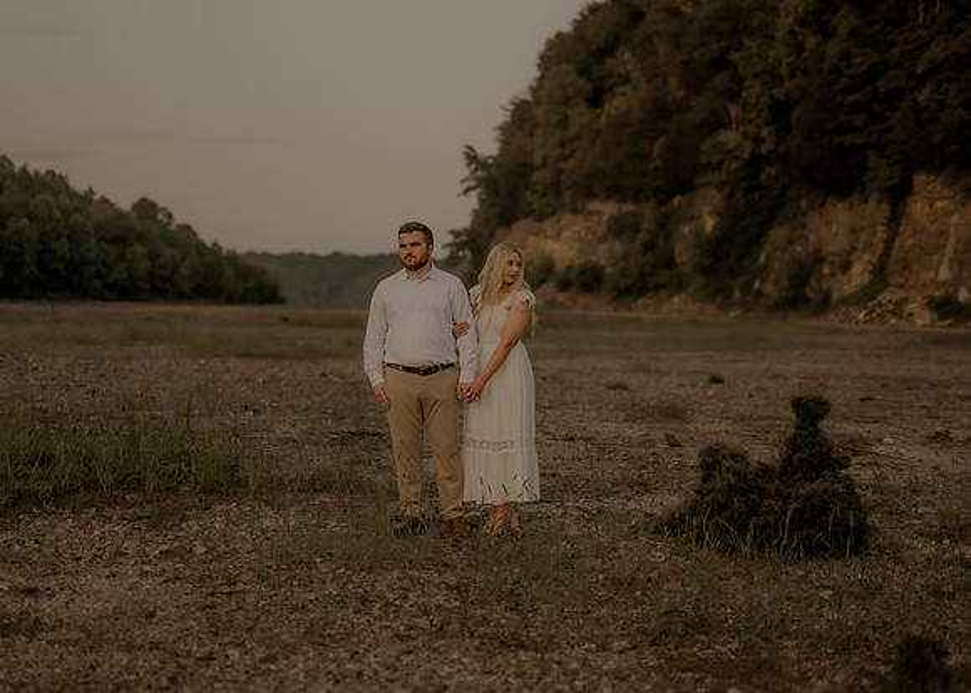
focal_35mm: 62
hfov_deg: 31.9
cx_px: 464
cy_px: 391
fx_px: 1700
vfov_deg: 23.0
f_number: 2.2
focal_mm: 50
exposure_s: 1/1000
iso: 200
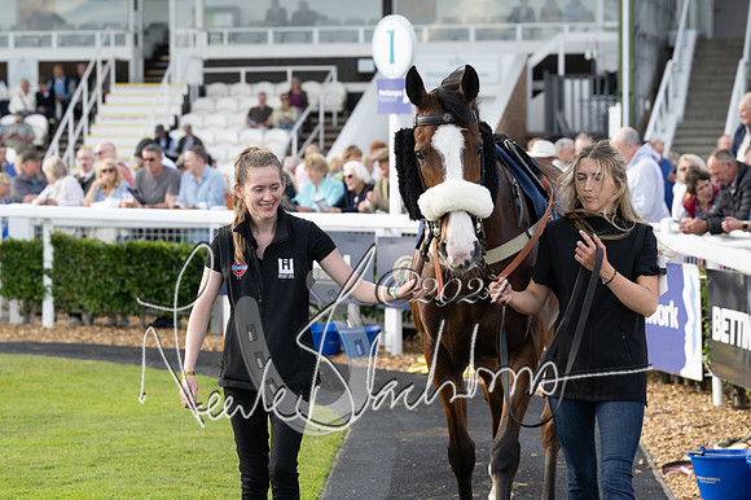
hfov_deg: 17.4
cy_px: 250
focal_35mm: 118
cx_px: 376
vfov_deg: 11.6
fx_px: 2460
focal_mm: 79
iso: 400
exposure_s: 1/800
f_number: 4
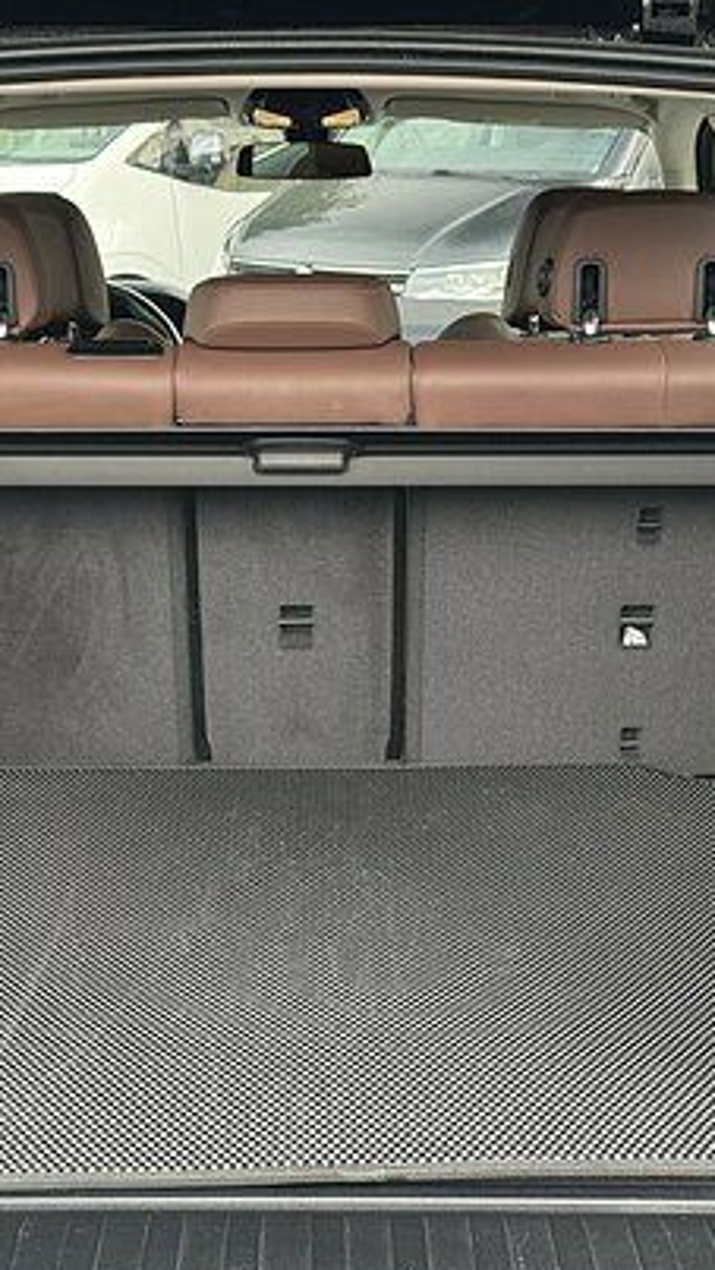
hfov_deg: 17.0
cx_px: 299
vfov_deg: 29.7
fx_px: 2391
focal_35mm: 71
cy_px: 643
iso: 100
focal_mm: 6.76
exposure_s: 1/76
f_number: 1.78
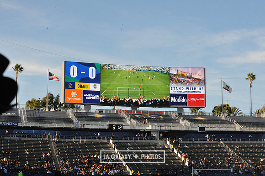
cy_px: 88
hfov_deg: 25.4
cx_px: 132
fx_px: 589
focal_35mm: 80
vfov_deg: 17.0
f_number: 16
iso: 1600
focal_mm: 80
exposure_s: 1/1000
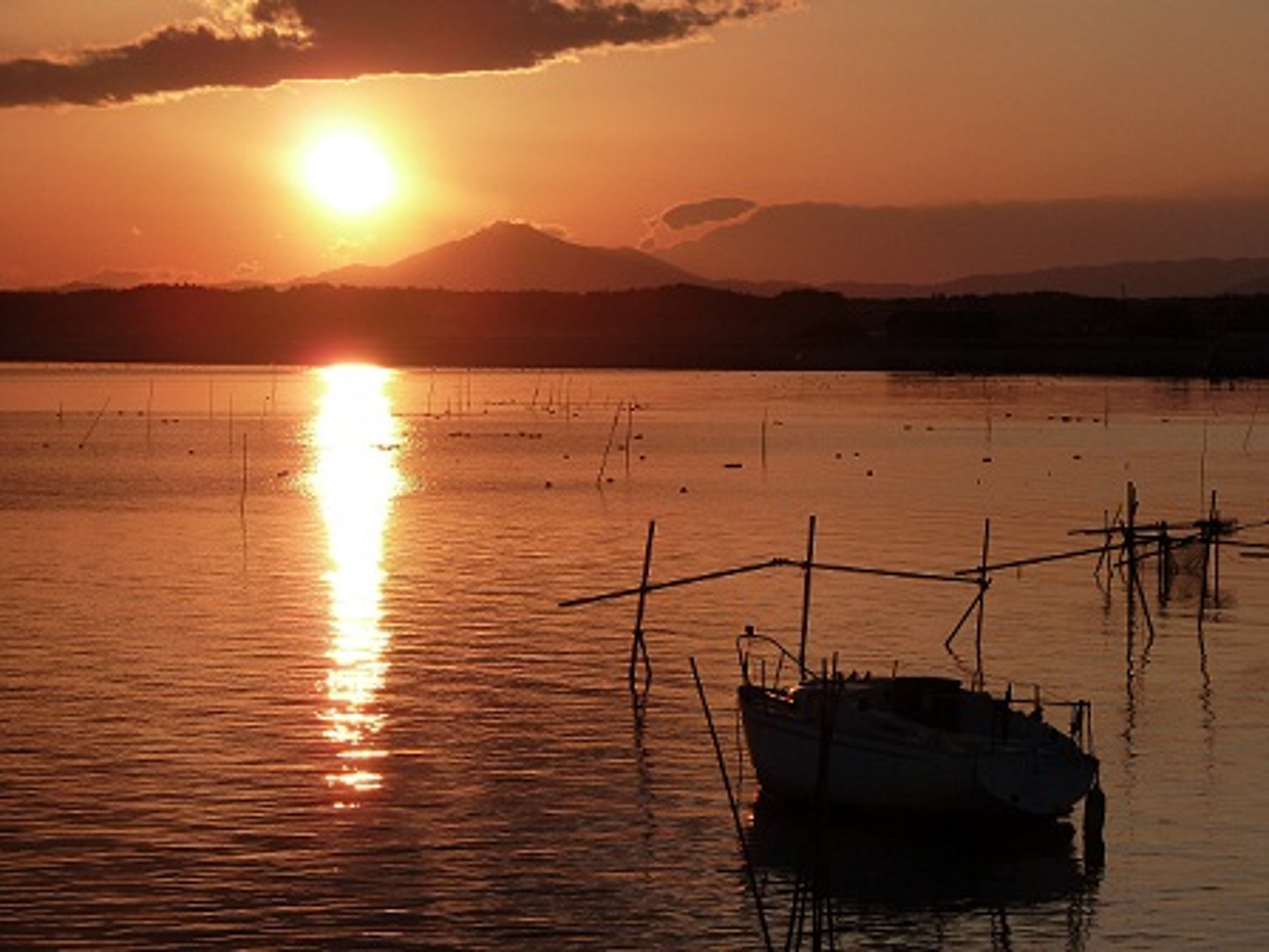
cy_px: 476
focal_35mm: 137
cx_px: 634
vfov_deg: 10.8
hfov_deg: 14.4
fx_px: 5022
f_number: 5.6
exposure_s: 1/640
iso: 125
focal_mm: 22.5
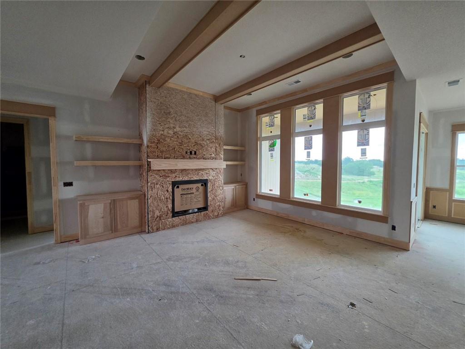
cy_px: 174
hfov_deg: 106.2
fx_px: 175
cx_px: 232
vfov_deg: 89.9
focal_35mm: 13
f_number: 1.9
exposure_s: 1/120
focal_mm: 2.2
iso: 250
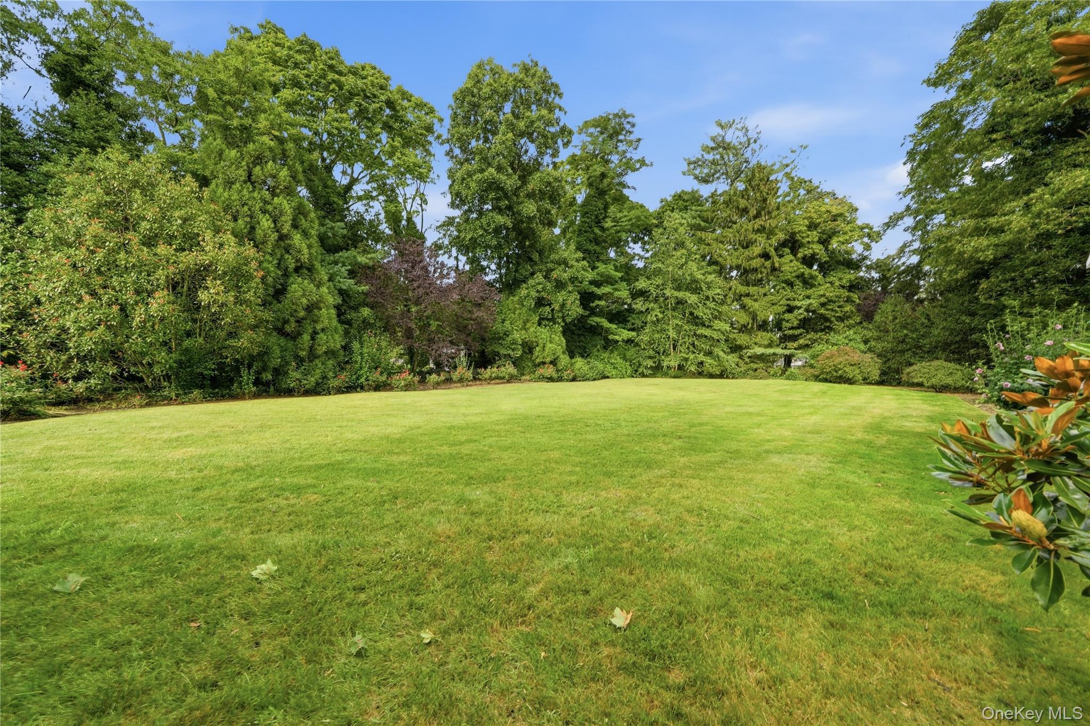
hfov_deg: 108.3
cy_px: 363
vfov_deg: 85.4
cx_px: 545
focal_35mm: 13
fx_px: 394
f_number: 9
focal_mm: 13
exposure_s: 1/5000
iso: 1000
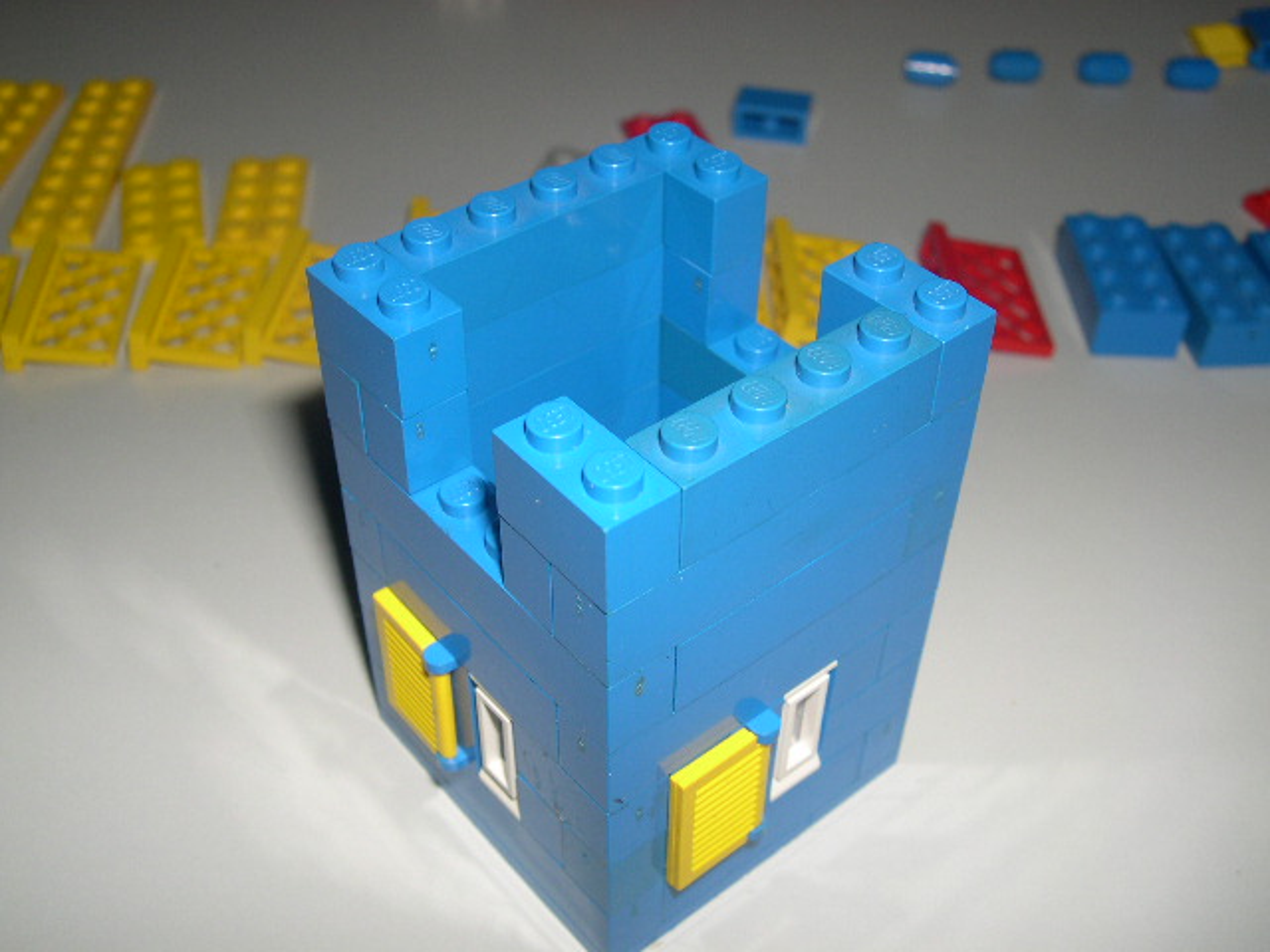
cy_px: 476
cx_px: 635
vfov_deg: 37.7
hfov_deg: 49.0
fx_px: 1394
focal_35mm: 38
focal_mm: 8
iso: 100
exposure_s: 1/60
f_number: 7.6
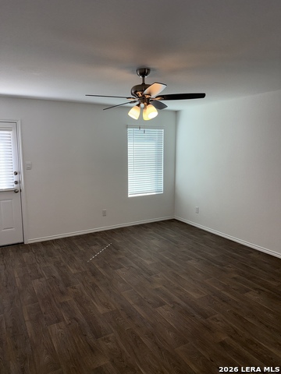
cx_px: 140
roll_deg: -0.9
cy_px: 187
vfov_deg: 71.6
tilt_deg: -5.2
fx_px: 260
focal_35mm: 24
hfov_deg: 56.8
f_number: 1.78
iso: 50
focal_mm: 6.76
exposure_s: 1/292
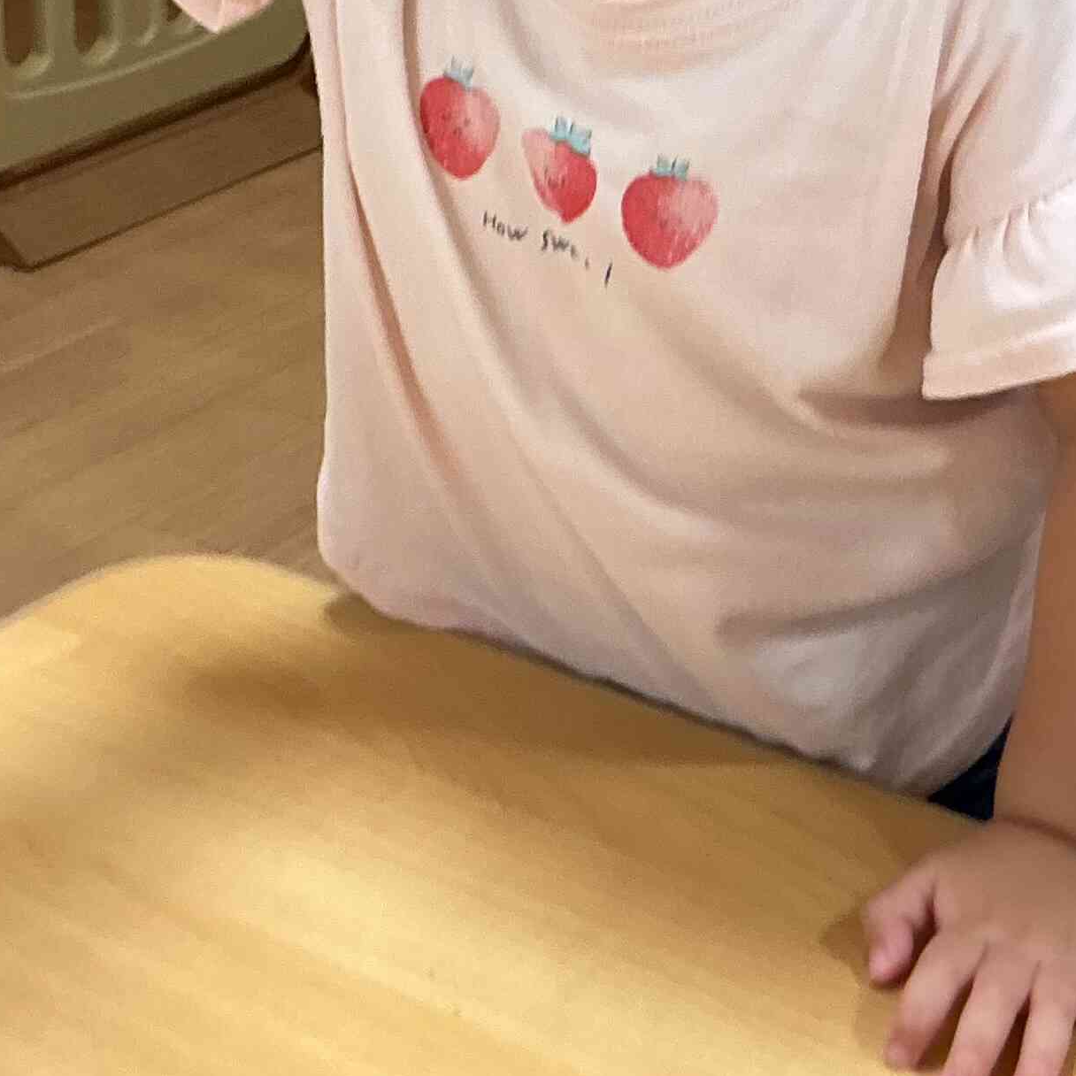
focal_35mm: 85
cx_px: 614
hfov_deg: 20.4
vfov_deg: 19.7
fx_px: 2989
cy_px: -24
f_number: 1.8
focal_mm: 3
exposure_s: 1/60
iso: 50
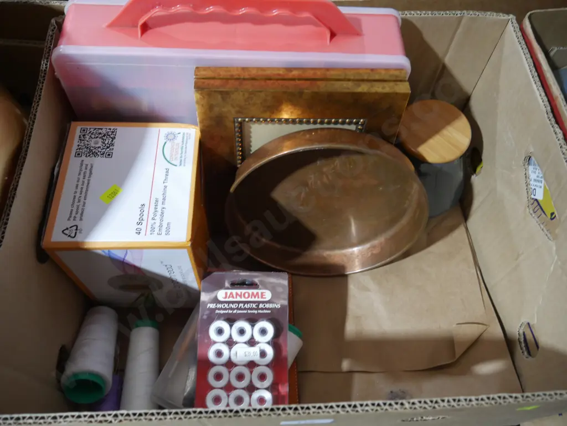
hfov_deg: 60.0
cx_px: 284
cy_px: 213
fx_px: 491
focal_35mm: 30
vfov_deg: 46.8
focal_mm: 15
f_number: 3.6
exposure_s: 1/60
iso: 1250
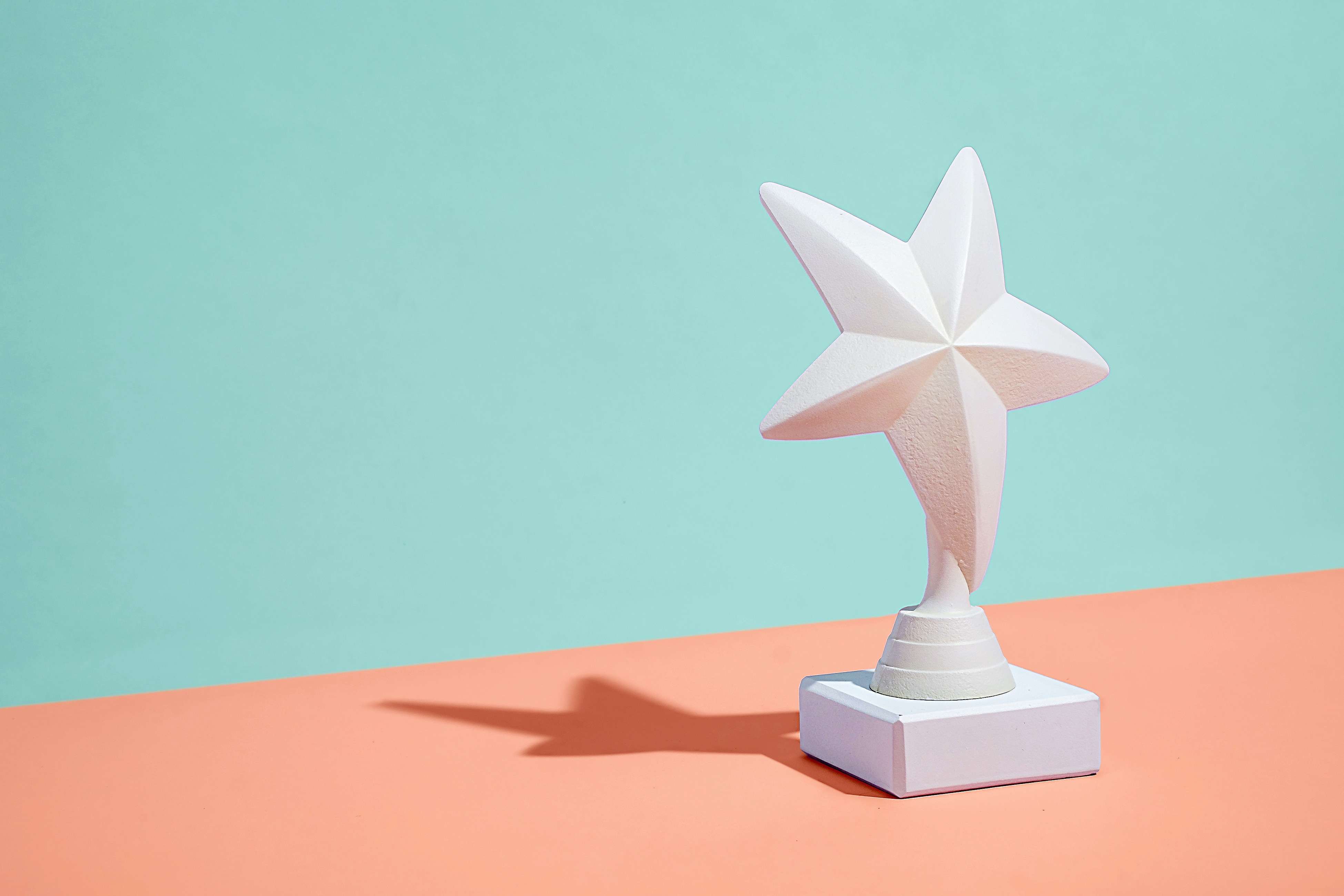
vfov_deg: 18.2
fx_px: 2800
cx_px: 672
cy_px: 448
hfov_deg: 27.0
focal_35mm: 75
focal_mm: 50
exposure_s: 1/125
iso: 200
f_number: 11
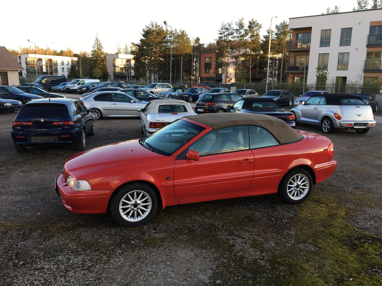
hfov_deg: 61.7
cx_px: 191
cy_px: 143
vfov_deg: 48.2
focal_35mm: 29
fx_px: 320
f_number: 2.2
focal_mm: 4.15
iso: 25
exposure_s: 1/126
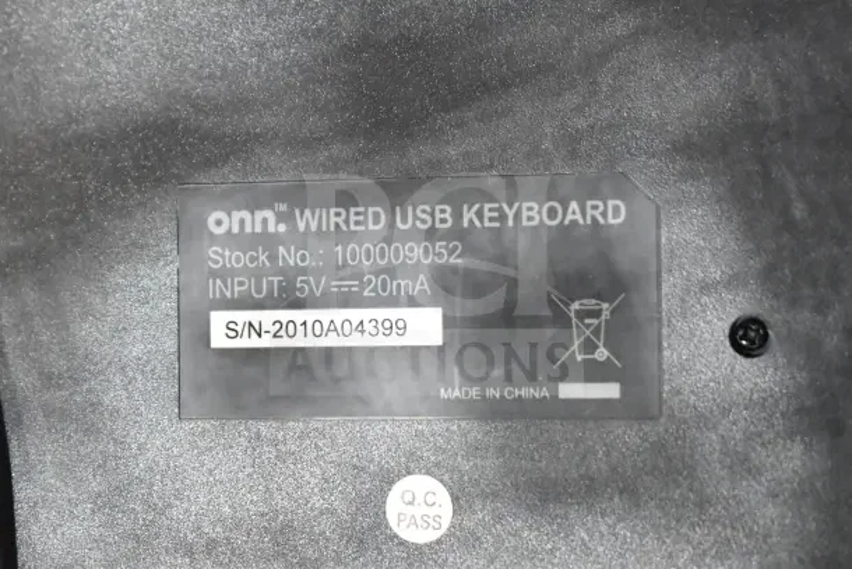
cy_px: 284
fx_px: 1953
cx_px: 426
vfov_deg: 16.6
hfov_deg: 24.6
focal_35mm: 82
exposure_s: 1/100
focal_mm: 55
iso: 11400
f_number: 5.6
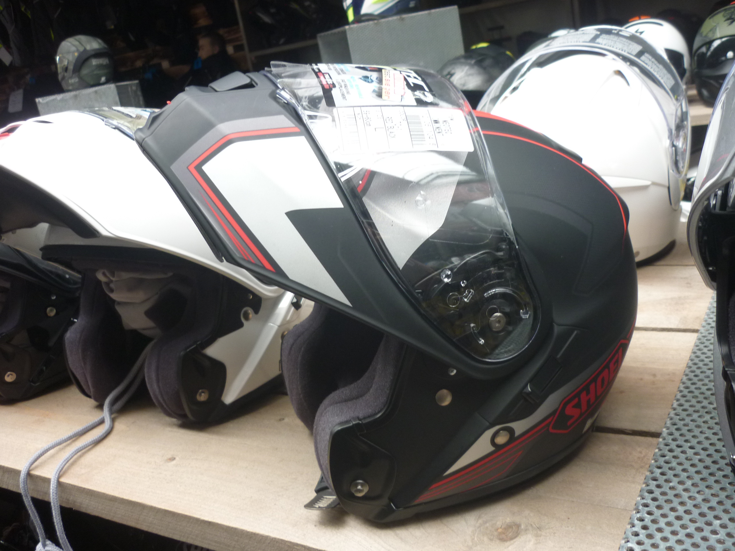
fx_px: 701
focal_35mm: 33
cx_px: 368
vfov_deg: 42.9
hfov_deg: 55.4
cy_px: 276
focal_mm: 5.5
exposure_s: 1/30
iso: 125
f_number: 2.8
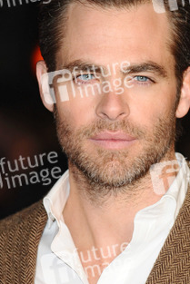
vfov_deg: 5.4
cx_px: 114
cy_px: 128
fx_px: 3028
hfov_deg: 3.6
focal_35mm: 383
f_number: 4.5
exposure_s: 1/200
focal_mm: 200
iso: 320
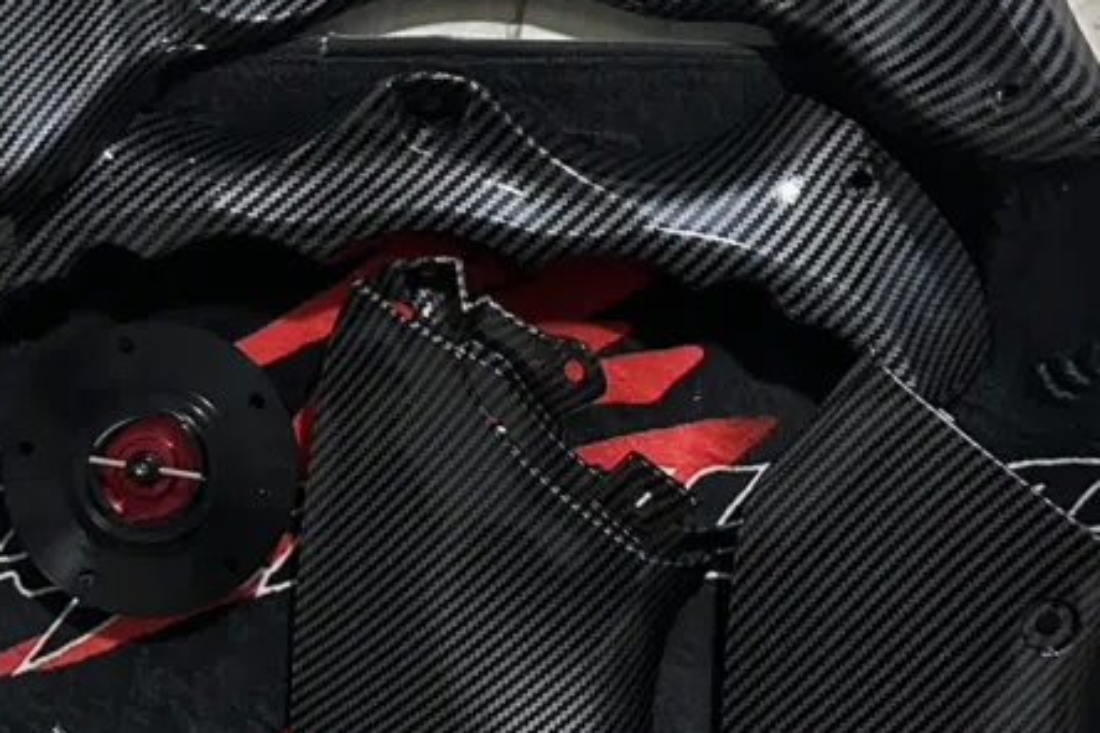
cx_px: 367
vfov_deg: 36.5
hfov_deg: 52.1
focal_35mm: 36
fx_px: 1100
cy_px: 250
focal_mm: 6.86
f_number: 1.78
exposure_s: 1/50
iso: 1000
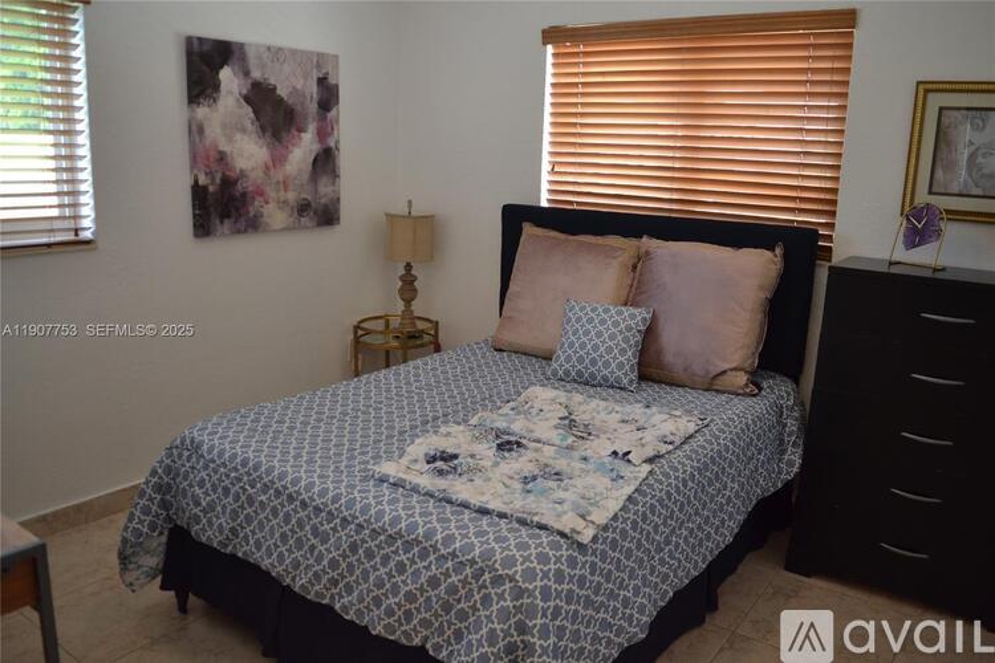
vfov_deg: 47.9
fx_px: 746
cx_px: 498
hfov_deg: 67.4
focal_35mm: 27
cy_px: 332
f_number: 3.5
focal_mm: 18
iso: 400
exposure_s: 1/50
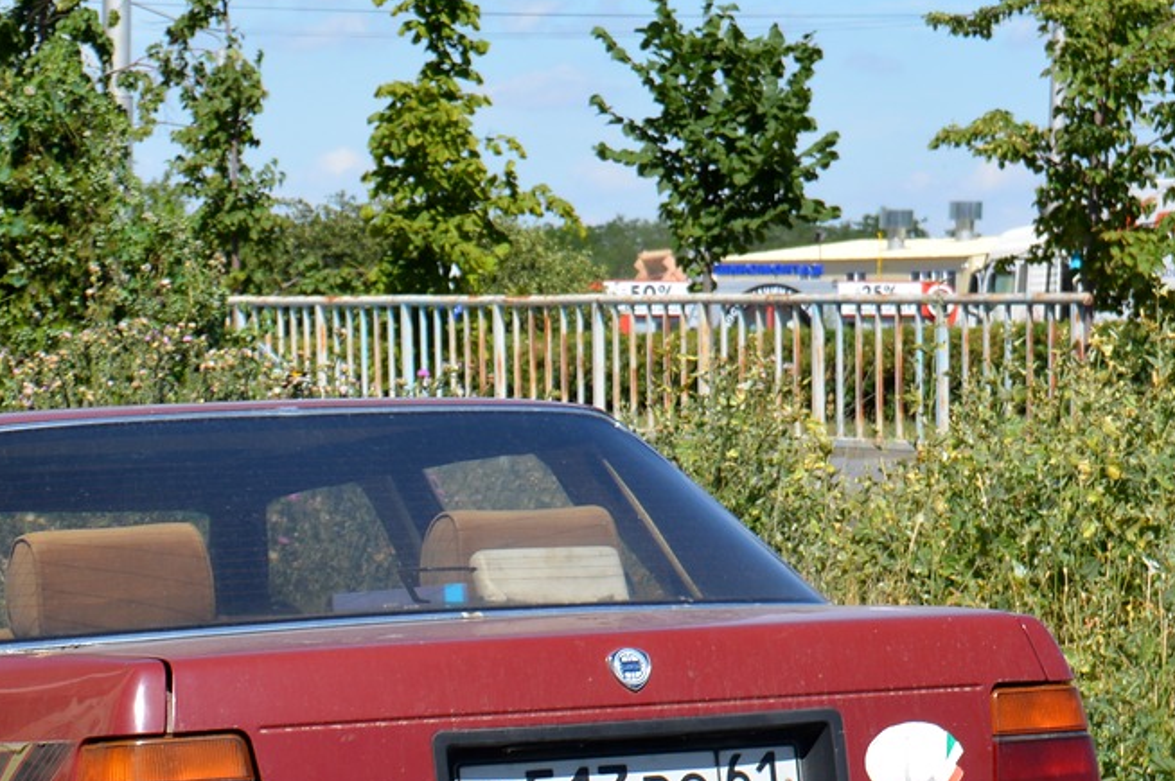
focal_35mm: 179
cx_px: 217
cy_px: 610
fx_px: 5838
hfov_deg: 11.4
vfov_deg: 7.6
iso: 125
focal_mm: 52
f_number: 8
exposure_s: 1/250
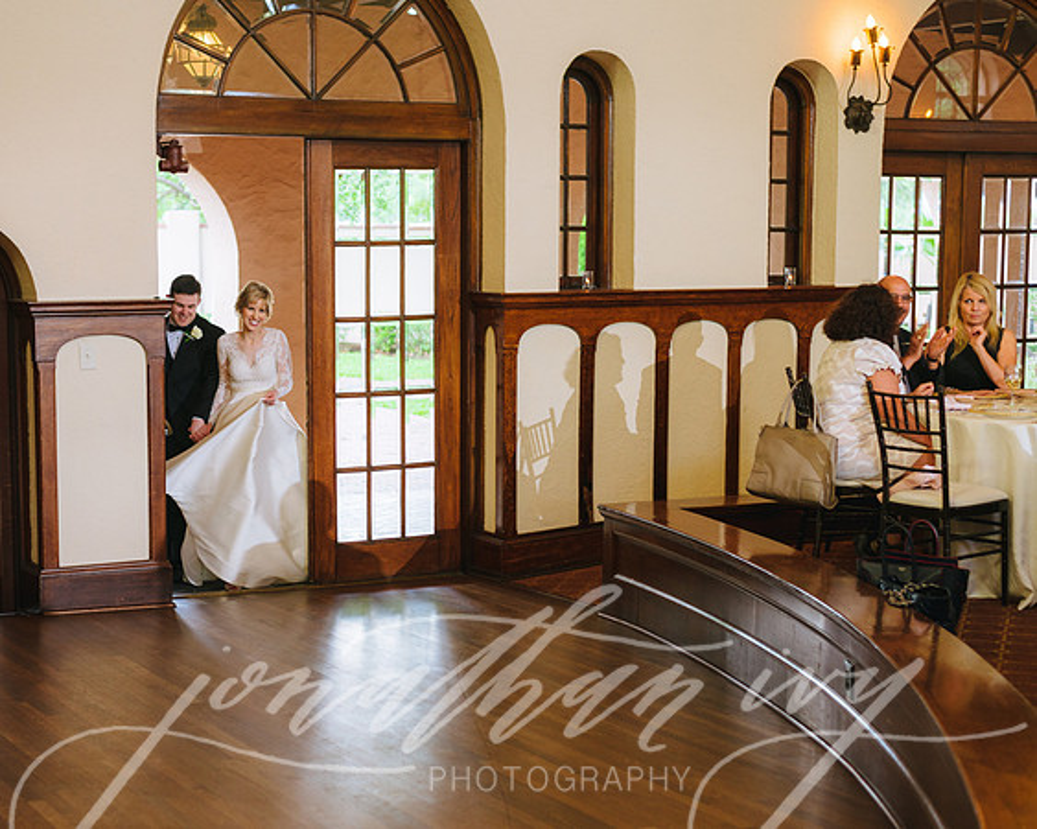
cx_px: 405
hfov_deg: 30.4
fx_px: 1901
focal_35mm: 62
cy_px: 456
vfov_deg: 24.6
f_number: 2.5
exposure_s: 1/160
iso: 250
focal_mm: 50
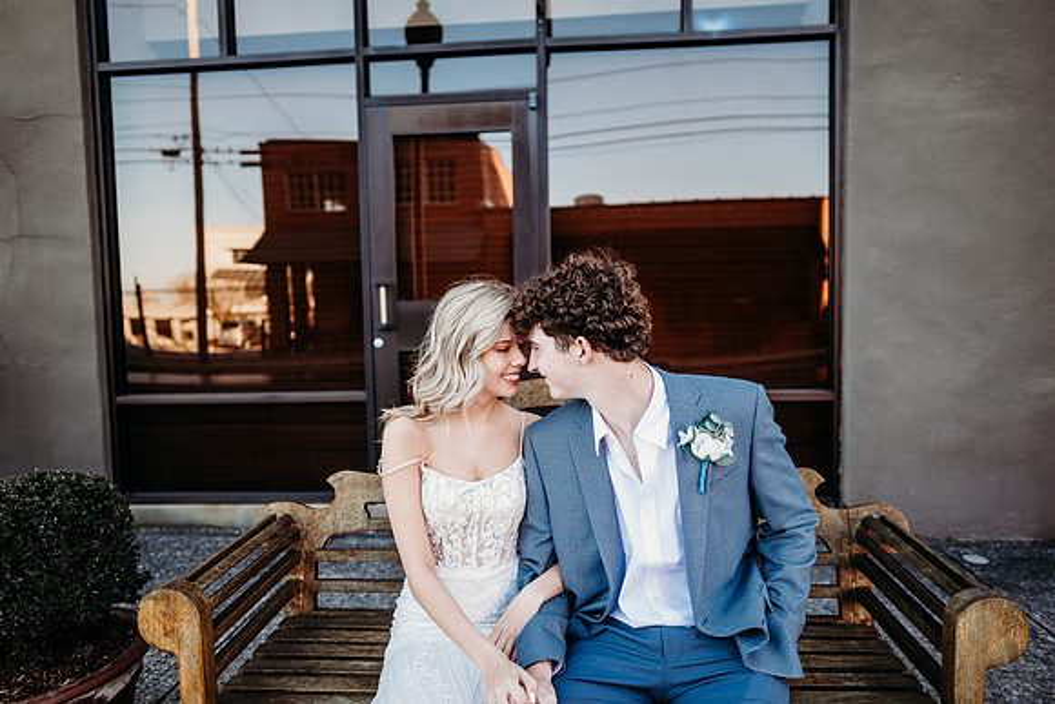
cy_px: 352
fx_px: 703
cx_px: 528
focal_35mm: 24
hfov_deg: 73.7
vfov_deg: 53.2
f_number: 2
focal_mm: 24
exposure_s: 1/320
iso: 160
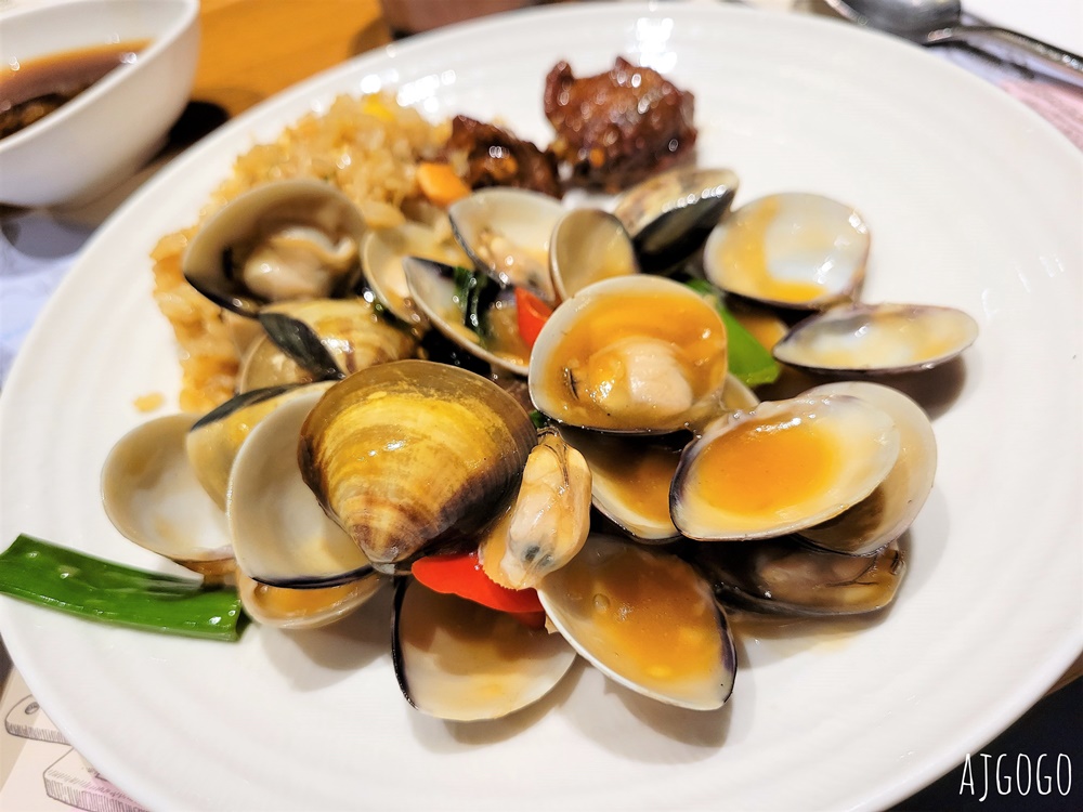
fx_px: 813
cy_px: 406
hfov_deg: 67.3
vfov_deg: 53.1
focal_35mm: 26
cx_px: 542
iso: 320
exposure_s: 1/120
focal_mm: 5.4
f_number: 1.8
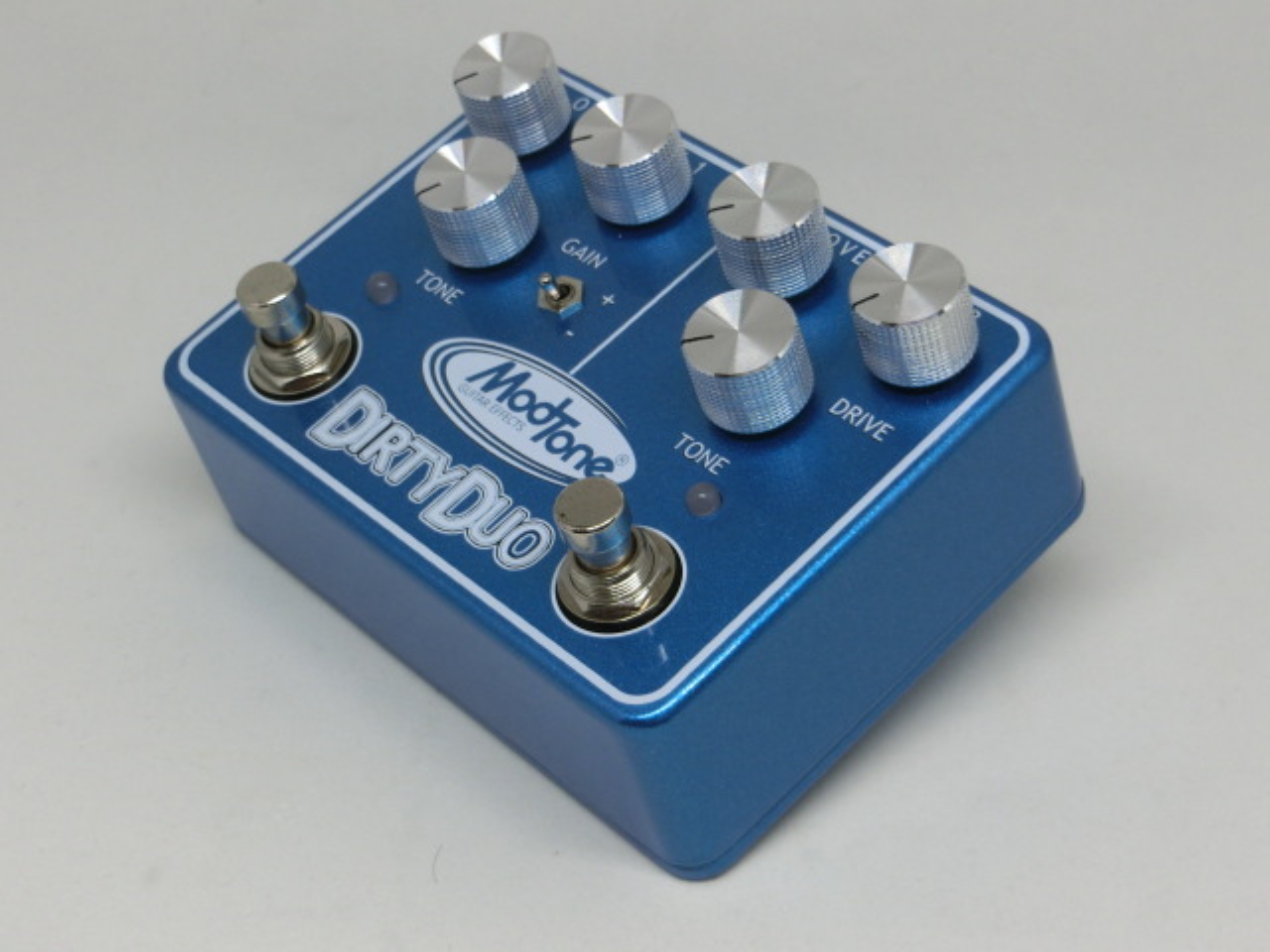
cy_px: 476
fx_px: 2568
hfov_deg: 27.8
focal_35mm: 70
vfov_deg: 21.0
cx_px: 635
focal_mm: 12.4
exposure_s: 1/125
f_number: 5.2
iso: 200
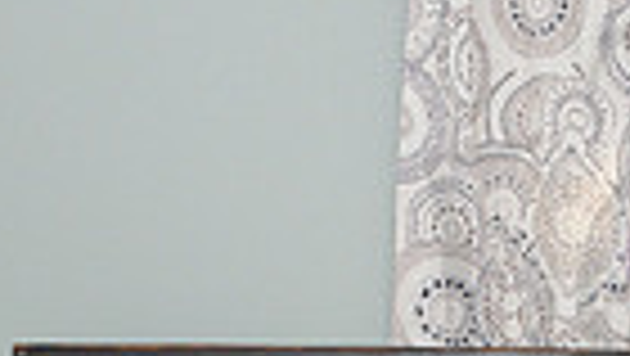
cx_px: 742
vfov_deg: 10.2
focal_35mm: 104
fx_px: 1739
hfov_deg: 19.4
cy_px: 849
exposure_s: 1/320
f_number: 4
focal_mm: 24
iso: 800
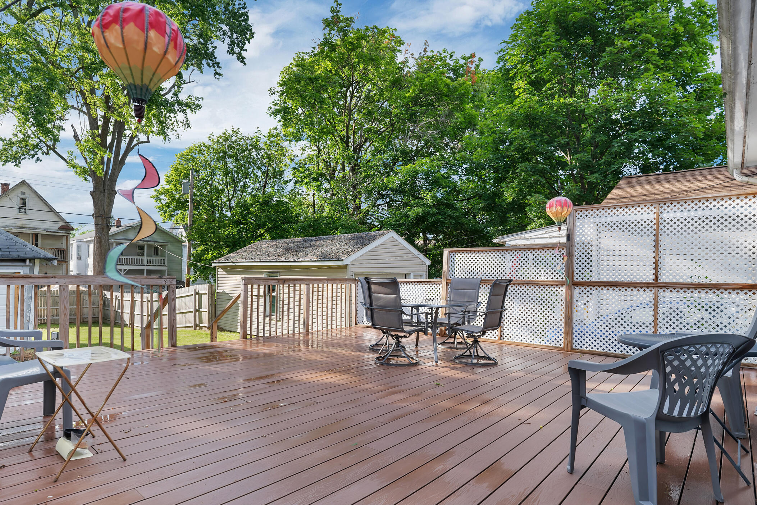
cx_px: 352
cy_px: 271
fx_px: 400
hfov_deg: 86.8
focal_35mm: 19
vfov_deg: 64.5
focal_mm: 16
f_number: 4
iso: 250
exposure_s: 1/640
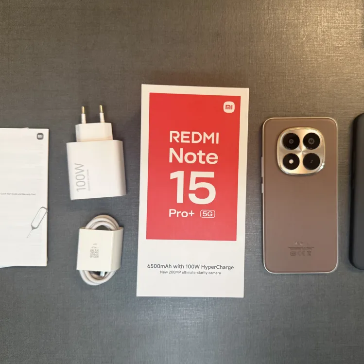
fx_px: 345
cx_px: 210
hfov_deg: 55.4
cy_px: 182
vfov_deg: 55.6
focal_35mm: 29
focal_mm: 6.76
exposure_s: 1/60
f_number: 1.78
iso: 320
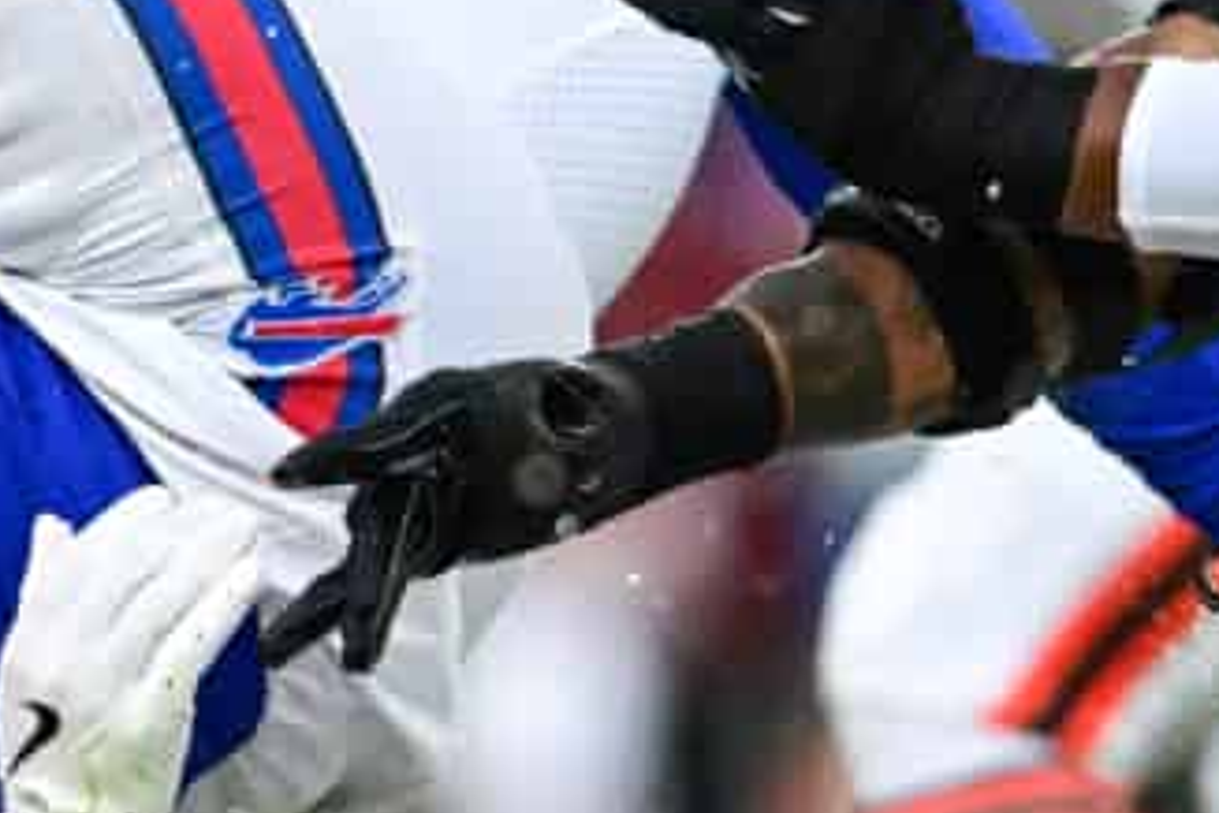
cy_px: 267
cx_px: -160
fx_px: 66261
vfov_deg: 0.7
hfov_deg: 1.1
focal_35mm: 1957
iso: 2500
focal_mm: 400
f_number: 3.5
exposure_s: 1/4000
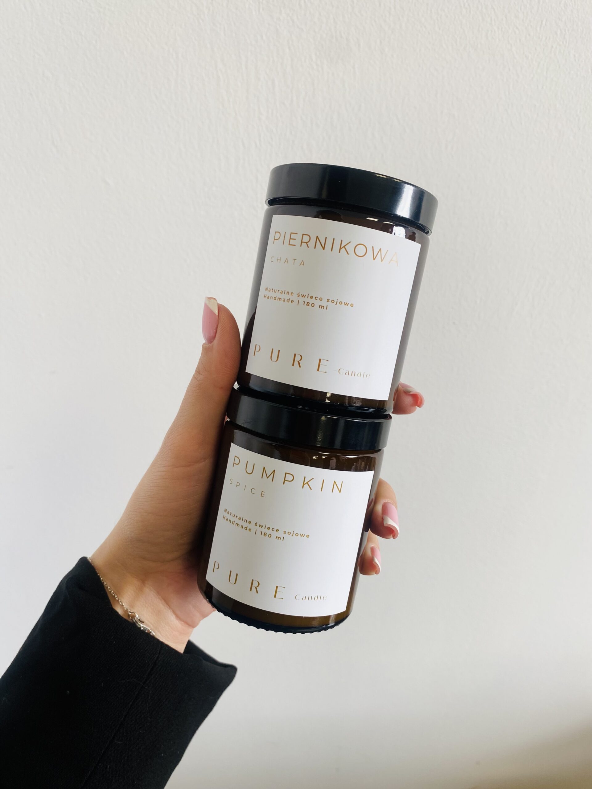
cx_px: 296
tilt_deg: -33.5
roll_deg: -1.7
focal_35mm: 26
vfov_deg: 67.3
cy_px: 394
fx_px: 593
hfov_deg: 53.1
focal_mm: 4.25
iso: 40
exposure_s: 1/100
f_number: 1.8
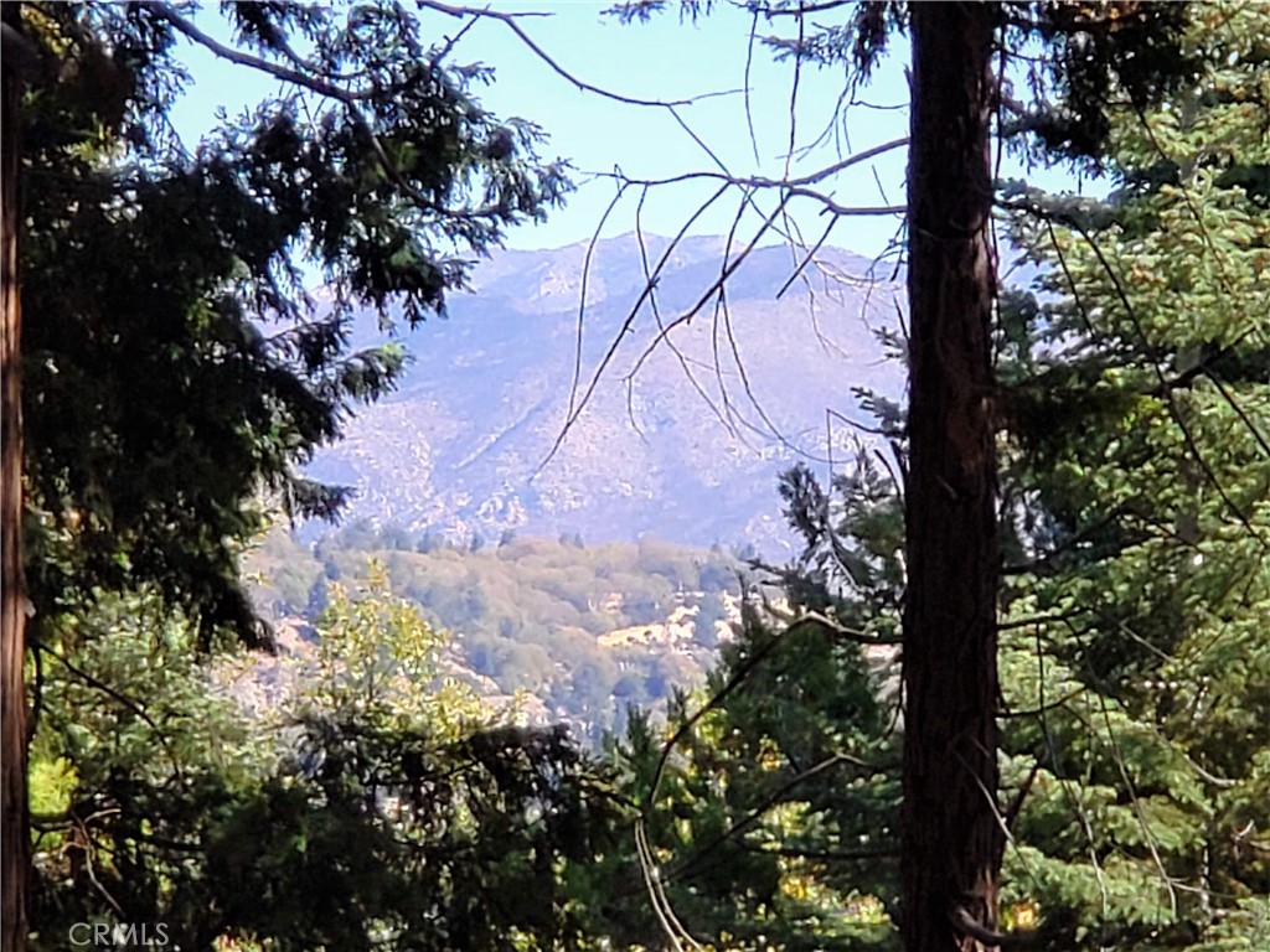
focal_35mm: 52
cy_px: 476
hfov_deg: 36.8
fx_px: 1908
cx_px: 635
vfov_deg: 28.0
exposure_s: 1/538
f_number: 2.4
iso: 32
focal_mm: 6
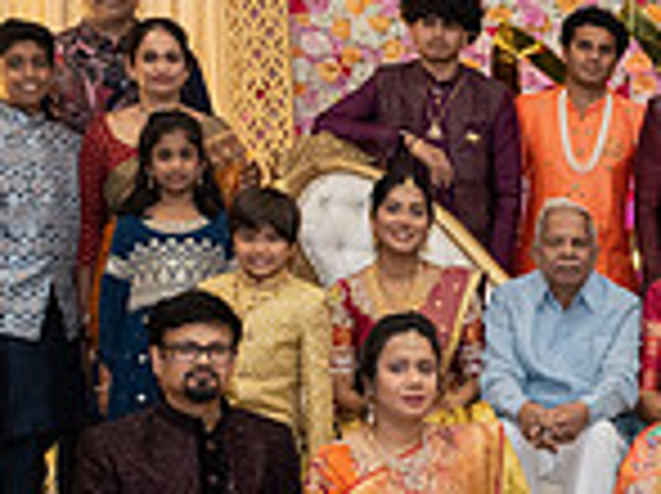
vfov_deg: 14.7
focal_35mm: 100
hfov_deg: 18.8
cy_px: 357
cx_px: 755
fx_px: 1908
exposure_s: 1/160
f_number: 4.5
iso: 1600
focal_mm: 26
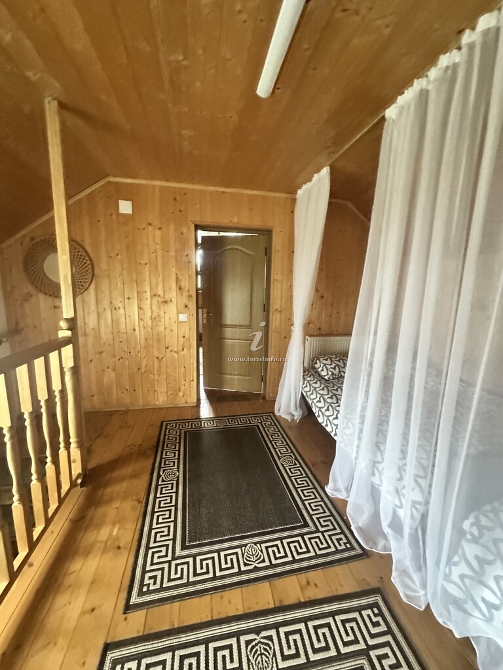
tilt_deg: -7.9
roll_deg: -1.0
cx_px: 252
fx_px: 271
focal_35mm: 14
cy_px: 335
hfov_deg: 85.7
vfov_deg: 102.1
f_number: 2.2
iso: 1000
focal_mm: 2.22
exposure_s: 1/60
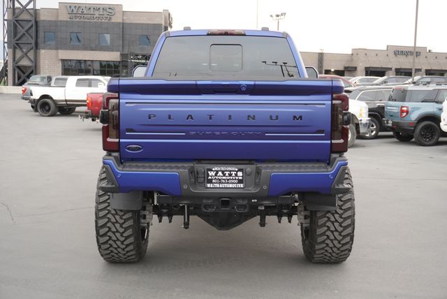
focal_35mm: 50
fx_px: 615
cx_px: 224
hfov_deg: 39.9
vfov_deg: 27.3
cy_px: 150
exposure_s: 1/160
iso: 250
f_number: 5
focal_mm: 33
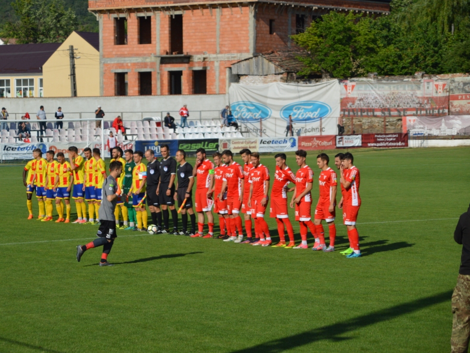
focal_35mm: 123
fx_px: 1664
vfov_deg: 12.1
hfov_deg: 16.1
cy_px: 177
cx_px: 211
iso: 400
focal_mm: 75
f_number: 5.6
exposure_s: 1/1600
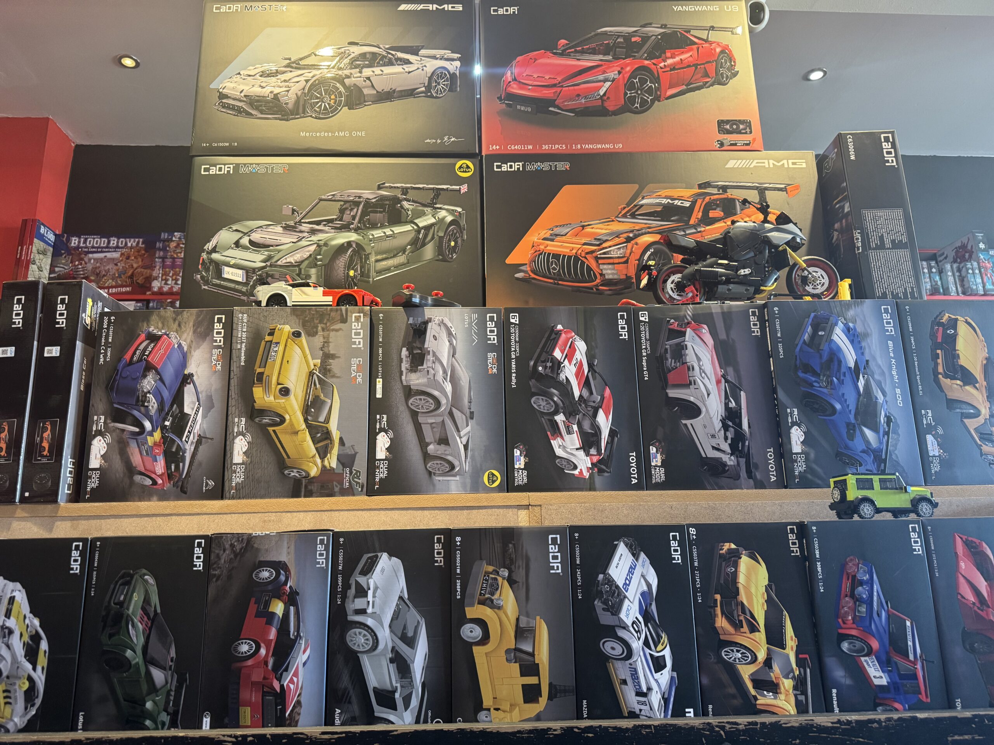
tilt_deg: +13.1
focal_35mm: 24
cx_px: 497
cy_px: 372
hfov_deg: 71.6
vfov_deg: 56.8
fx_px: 689
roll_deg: +1.0
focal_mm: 6.76
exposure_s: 1/50
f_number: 1.78
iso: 400
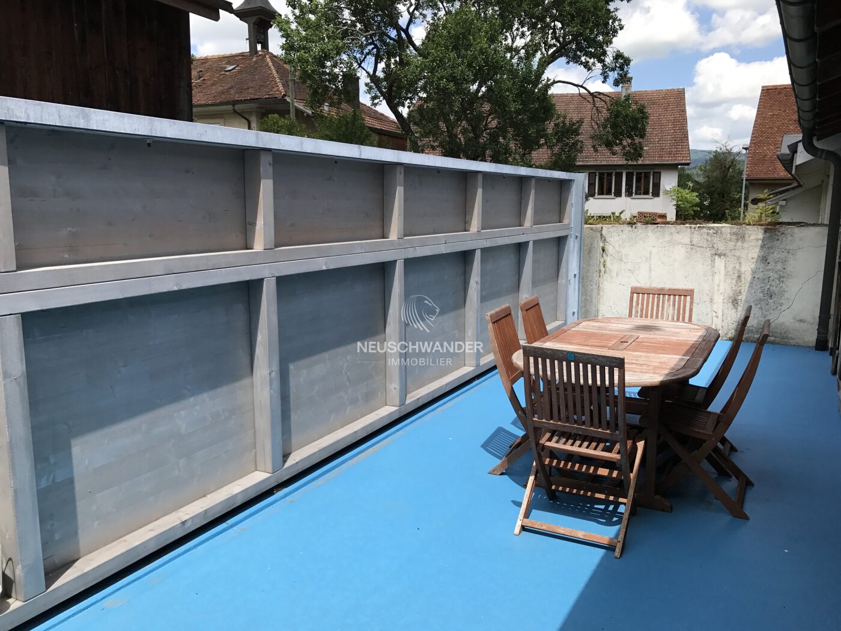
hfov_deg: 63.4
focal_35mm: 28
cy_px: 316
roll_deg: -0.2
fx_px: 680
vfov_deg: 49.7
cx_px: 420
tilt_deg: -11.8
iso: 20
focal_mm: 3.99
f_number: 1.8
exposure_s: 1/1570
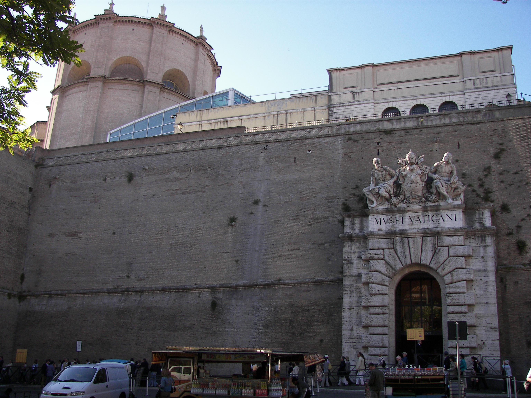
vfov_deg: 39.7
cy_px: 199
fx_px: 552
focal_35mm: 36
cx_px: 266
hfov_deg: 51.4
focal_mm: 6
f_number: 2.8
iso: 64
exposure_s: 1/400
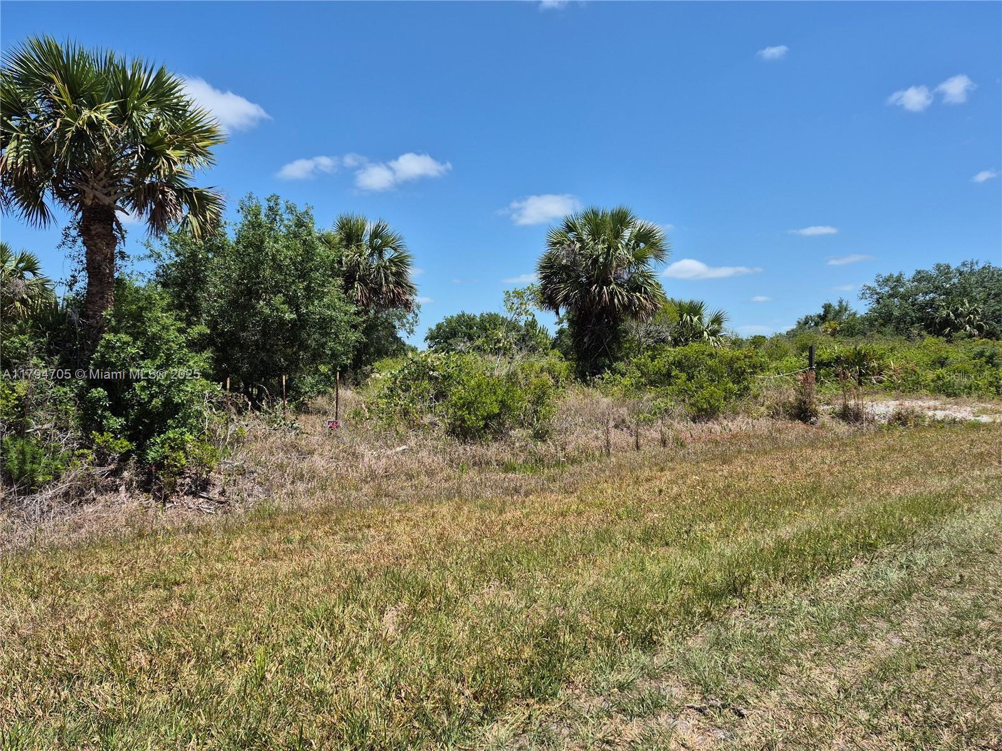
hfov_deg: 73.9
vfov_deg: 58.9
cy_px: 376
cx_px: 501
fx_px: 666
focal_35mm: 23
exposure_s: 1/1816
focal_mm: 5.4
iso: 25
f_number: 1.8
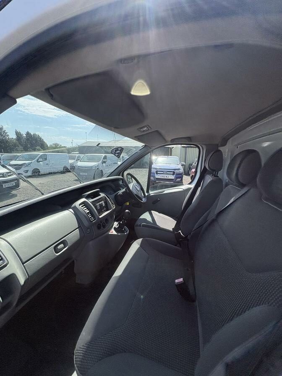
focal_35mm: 14
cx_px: 141
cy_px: 188
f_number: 2.2
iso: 64
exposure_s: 1/1110
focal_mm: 2.22
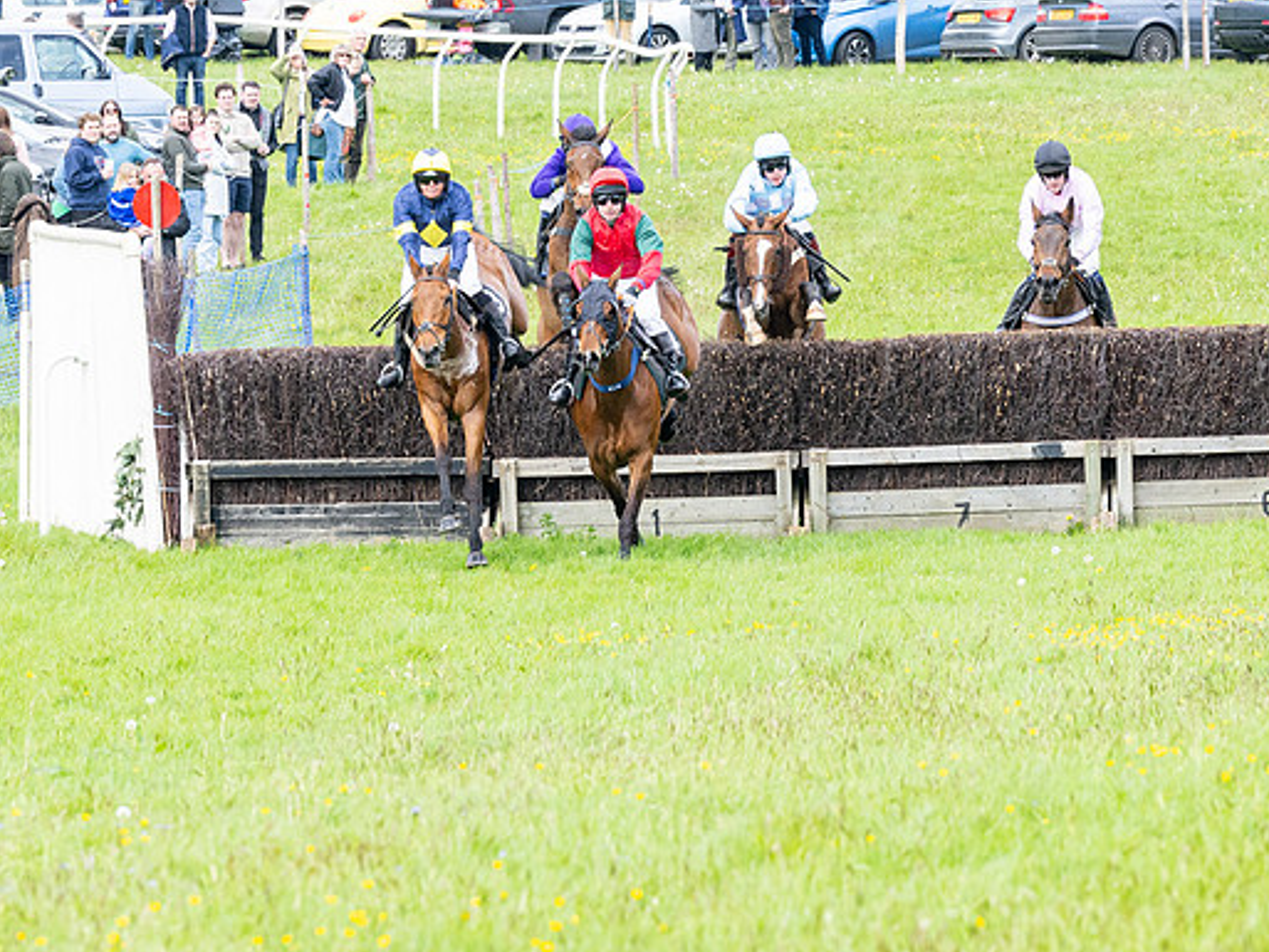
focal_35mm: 453
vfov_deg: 3.3
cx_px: 609
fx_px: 16611
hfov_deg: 4.4
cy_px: 371
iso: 400
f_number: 6.3
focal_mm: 165
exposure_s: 1/500
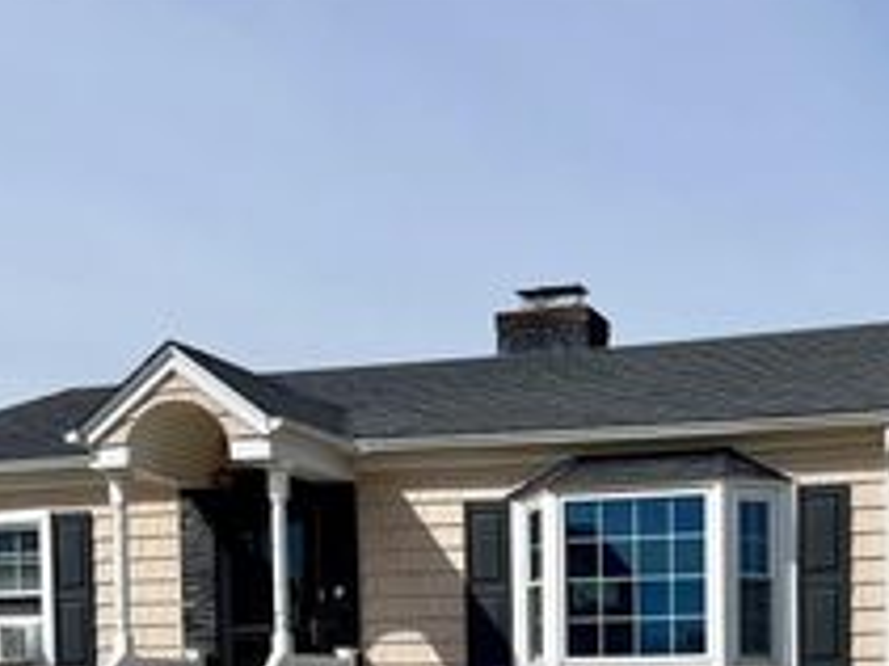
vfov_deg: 23.8
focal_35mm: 57
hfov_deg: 32.9
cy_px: 761
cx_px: 699
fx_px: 1463
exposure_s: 1/9091
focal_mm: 6.76
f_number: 1.78
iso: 80
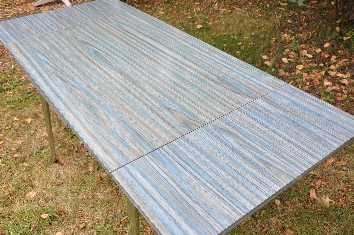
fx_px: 354
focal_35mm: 36
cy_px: 118
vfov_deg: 36.8
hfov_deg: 53.2
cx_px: 177
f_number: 8
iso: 200
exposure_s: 1/60
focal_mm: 24
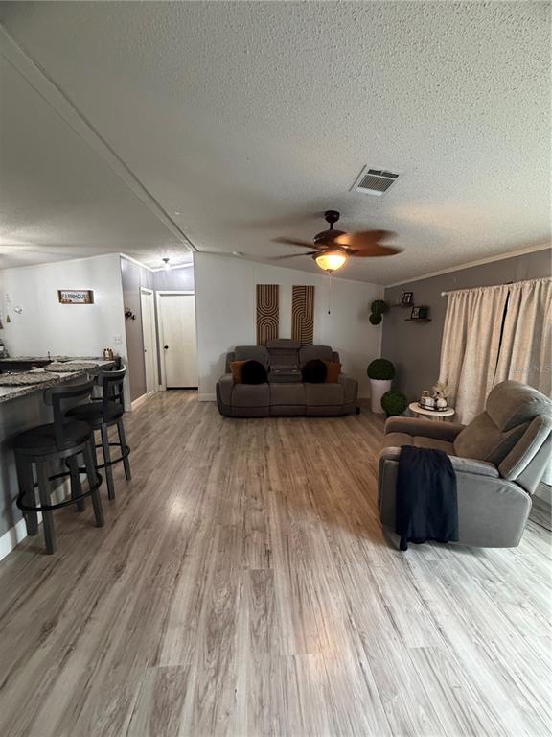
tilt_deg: -9.2
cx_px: 276
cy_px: 368
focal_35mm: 14
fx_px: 298
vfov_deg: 102.1
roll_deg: -0.6
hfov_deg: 85.7
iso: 500
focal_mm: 2.22
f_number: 2.2
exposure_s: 1/60
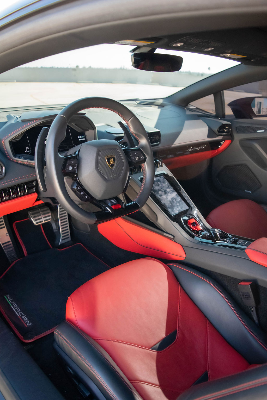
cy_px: 200
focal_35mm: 27
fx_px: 300
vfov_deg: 67.4
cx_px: 134
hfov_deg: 47.9
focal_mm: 18
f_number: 3.5
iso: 1600
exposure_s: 1/500
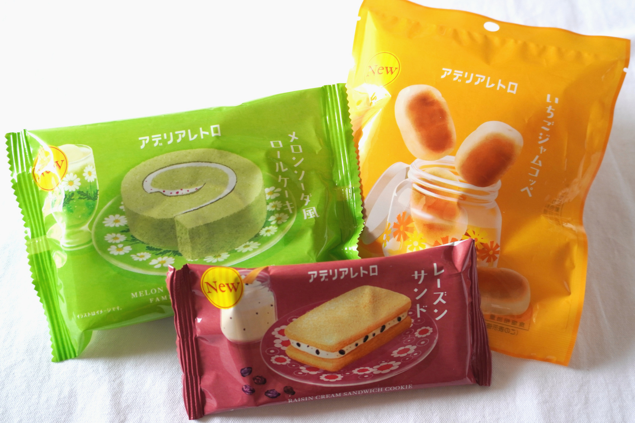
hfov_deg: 61.9
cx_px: 318
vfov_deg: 43.6
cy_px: 212
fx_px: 529
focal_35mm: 30
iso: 250
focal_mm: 20
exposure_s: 1/60
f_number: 4
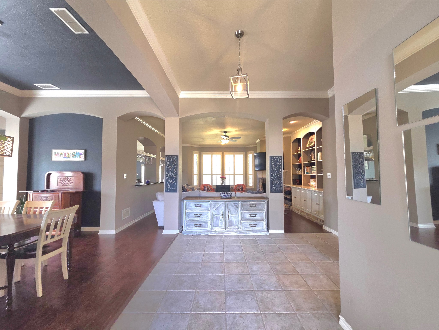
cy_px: 165
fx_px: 165
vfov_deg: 89.9
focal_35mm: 13
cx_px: 220
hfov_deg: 106.2
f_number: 2.2
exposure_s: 1/60.2
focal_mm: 2.2
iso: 200
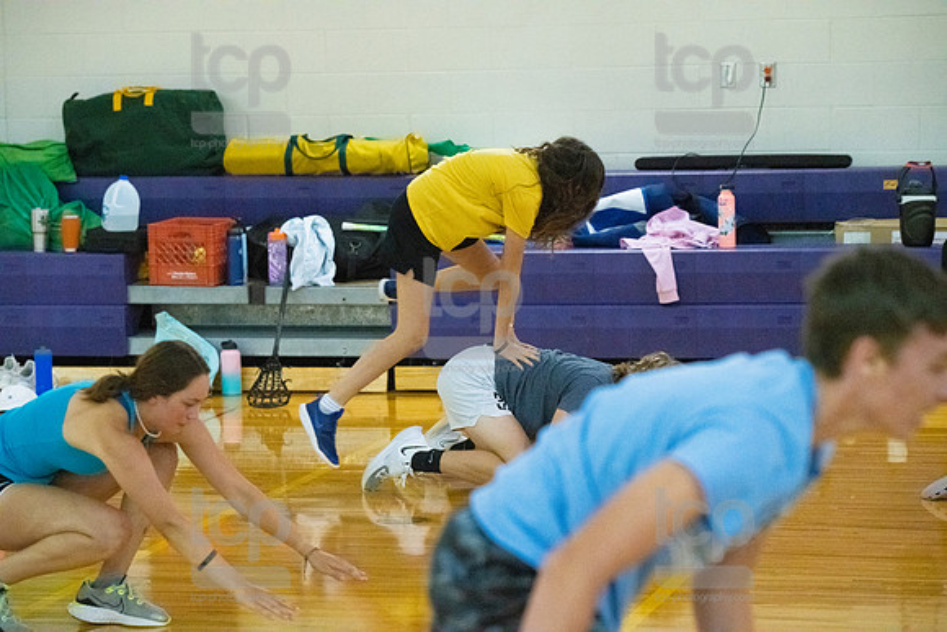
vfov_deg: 11.2
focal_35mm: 122
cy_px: 316
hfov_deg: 16.8
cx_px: 474
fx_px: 3210
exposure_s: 1/640
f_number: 4.5
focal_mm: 122
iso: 6400
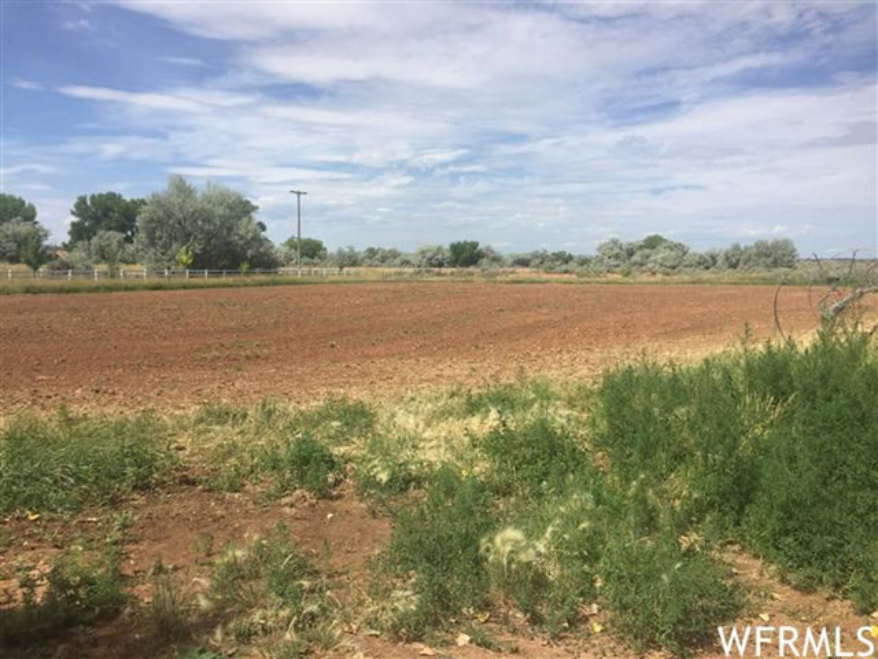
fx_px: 736
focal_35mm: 29
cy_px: 330
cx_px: 439
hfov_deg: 61.7
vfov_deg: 48.2
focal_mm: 4.15
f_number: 2.2
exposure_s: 1/2639
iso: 32
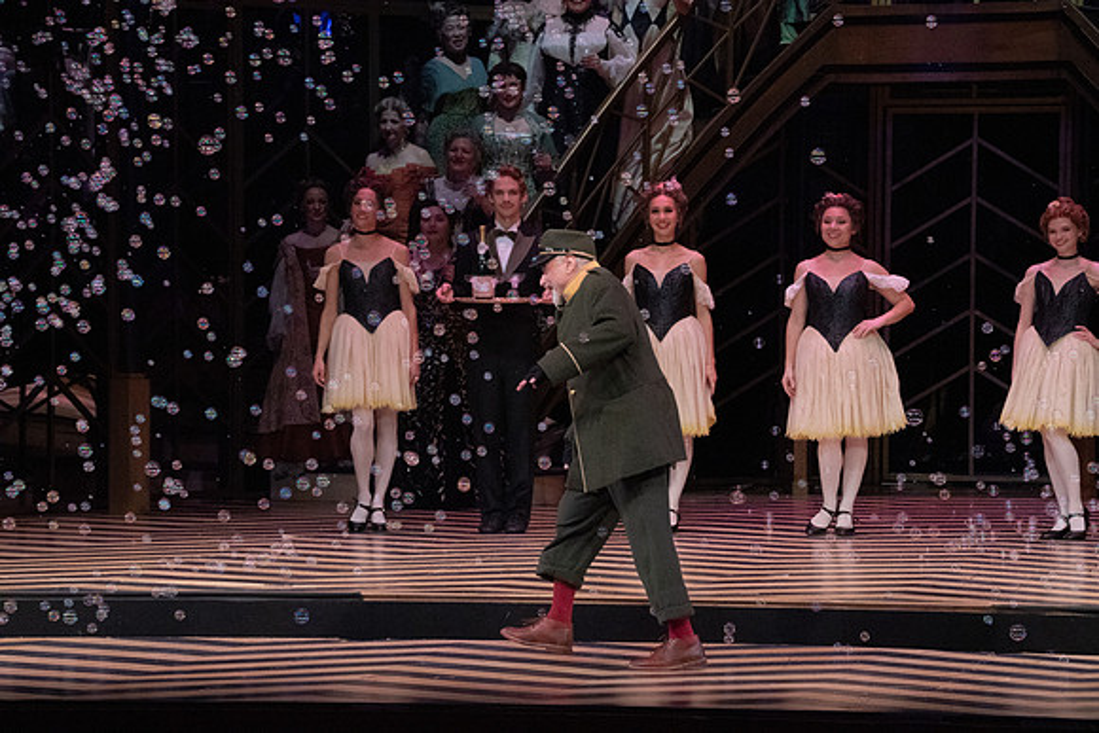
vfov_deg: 7.8
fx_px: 5374
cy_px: 366
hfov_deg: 11.7
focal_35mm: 176
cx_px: 550
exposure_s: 1/400
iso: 12800
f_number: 18
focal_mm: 176
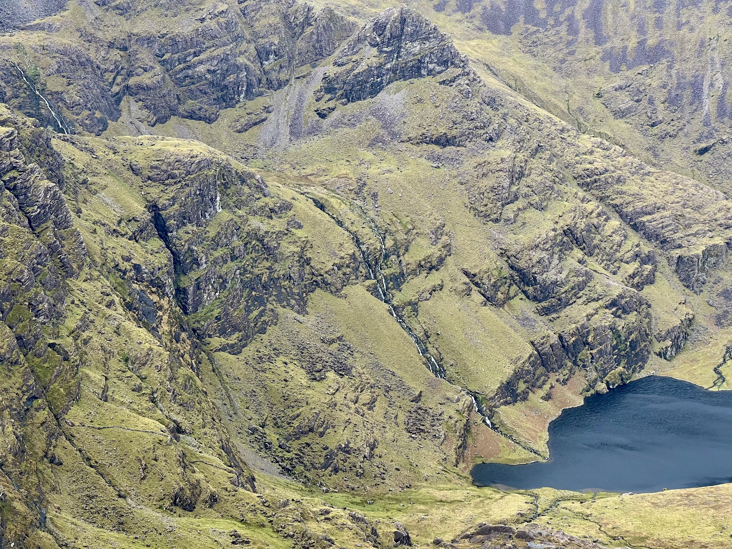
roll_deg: +1.8
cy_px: 274
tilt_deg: -14.5
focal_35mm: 77
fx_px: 1628
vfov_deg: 19.1
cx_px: 366
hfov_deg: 25.3
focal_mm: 9
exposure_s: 1/99
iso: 32
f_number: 2.8
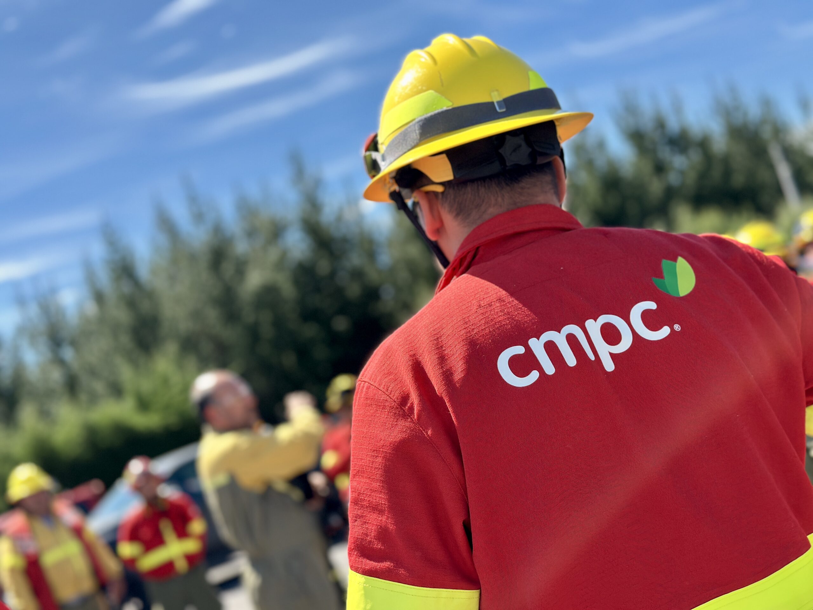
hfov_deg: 39.7
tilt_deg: +4.8
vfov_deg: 30.3
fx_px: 1127
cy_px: 305
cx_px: 406
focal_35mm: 48
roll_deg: +18.0
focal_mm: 6.86
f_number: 1.78
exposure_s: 1/2976
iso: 100
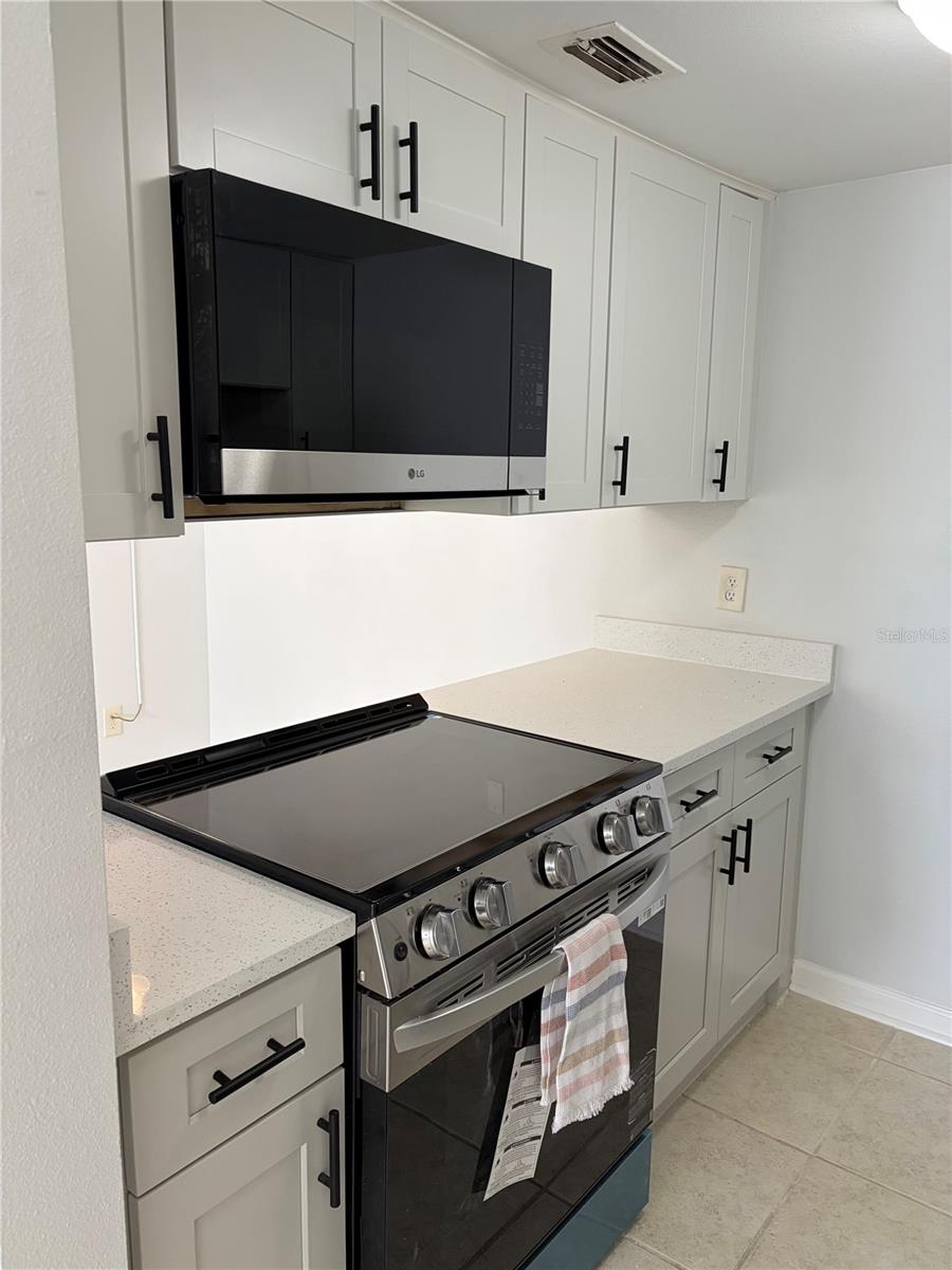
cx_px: 476
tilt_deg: -9.6
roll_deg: -0.2
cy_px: 635
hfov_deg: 53.1
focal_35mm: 26
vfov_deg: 67.3
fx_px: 953
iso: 125
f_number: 1.6
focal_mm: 5.96
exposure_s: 1/120
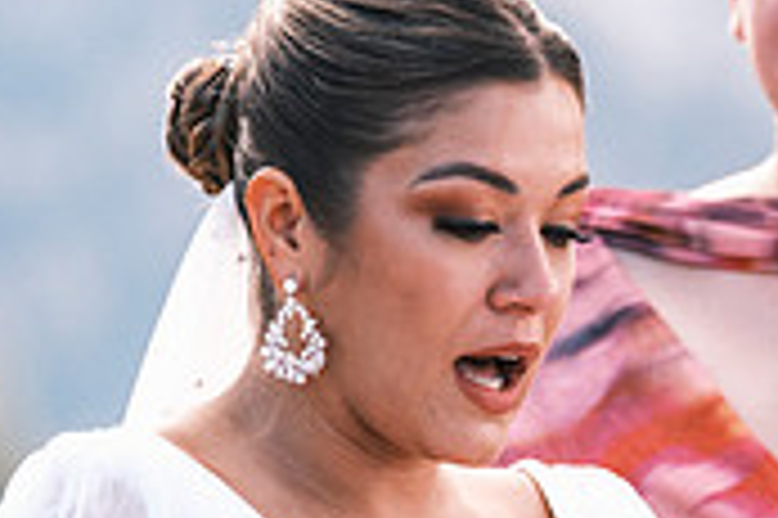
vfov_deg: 2.0
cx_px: 841
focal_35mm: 679
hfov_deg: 3.0
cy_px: 691
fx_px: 14660
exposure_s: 1/950
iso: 400
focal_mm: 134.4
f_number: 2.8
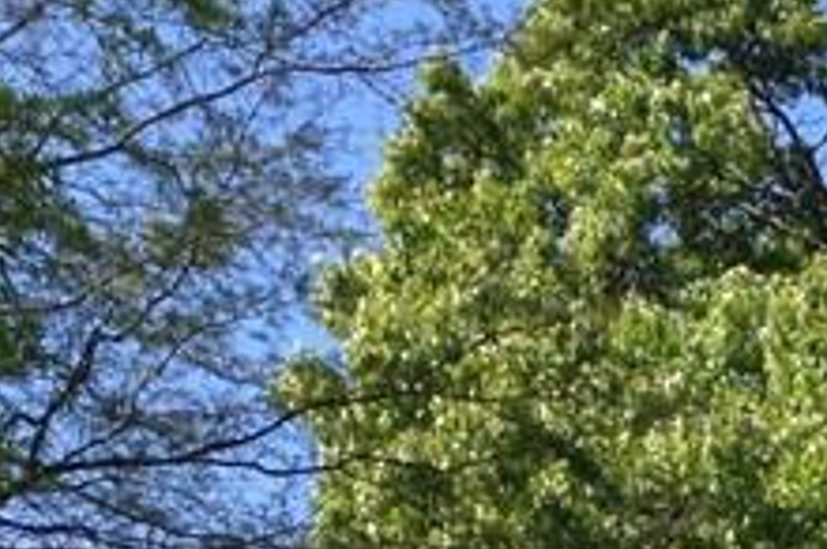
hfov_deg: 11.7
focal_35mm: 160
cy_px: 1290
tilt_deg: +8.5
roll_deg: +1.5
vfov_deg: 7.9
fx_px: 3670
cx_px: 1586
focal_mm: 4.12
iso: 50
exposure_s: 1/609
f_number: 2.4
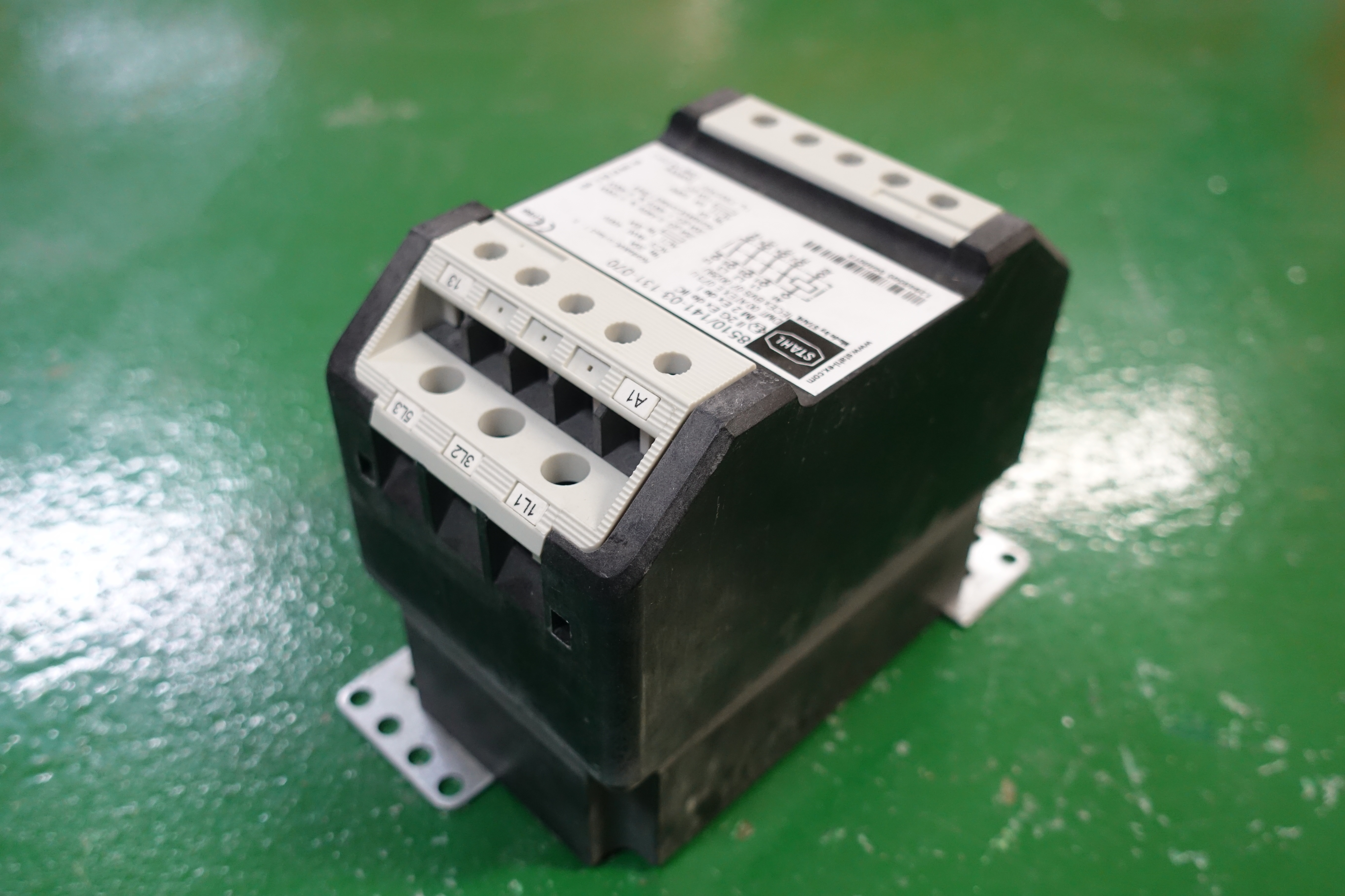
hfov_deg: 55.8
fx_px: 1270
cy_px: 448
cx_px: 672
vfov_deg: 38.9
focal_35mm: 34
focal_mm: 12.35
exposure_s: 1/20
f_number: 2.8
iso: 800
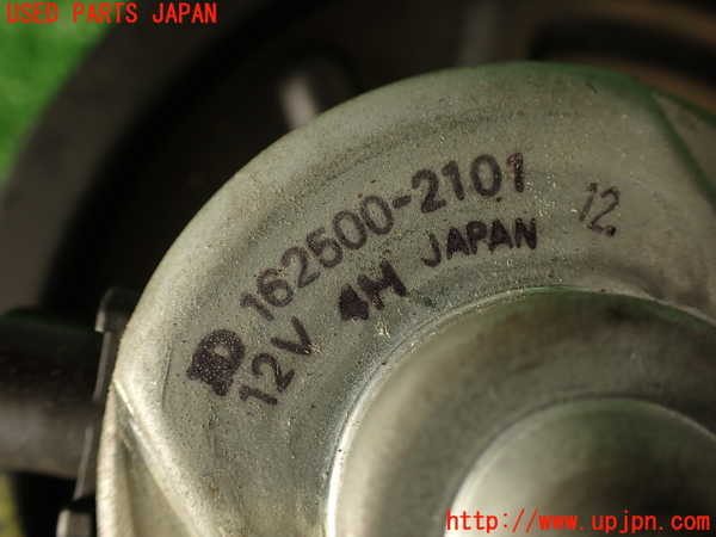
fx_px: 621
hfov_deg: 60.0
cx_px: 358
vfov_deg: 46.8
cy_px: 268
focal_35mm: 30
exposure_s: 1/60
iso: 100
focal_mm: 5.4
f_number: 2.3
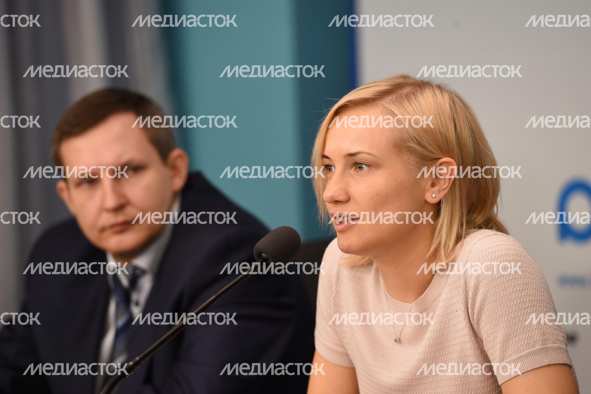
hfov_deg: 10.3
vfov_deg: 6.9
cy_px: 197
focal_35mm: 200
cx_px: 296
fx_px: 3282
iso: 2500
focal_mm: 200
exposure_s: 1/320
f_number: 4
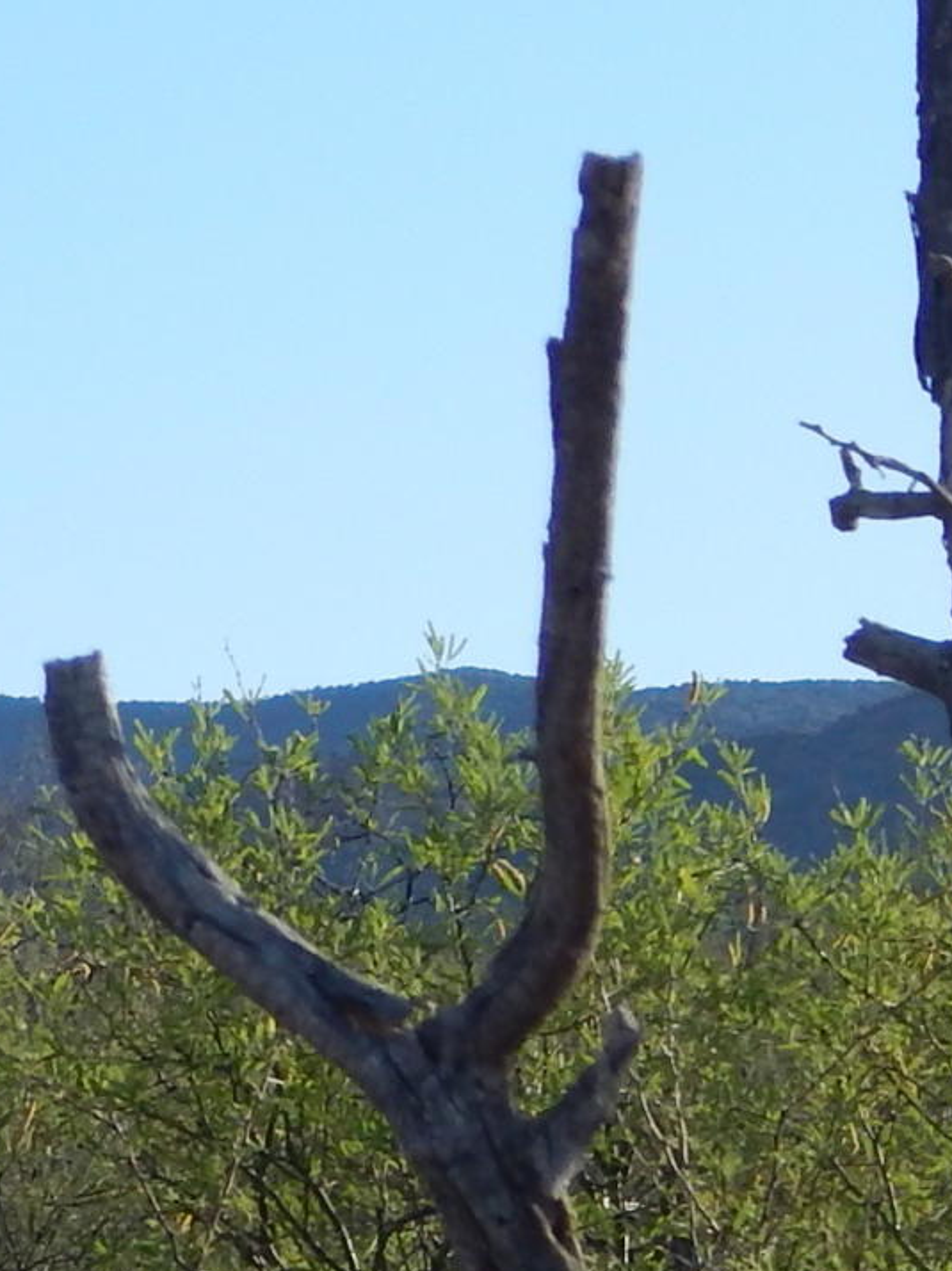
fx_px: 10640
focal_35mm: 290
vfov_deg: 6.8
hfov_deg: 5.0
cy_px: 835
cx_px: -1255
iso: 125
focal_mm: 12.3
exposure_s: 1/800
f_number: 4.1
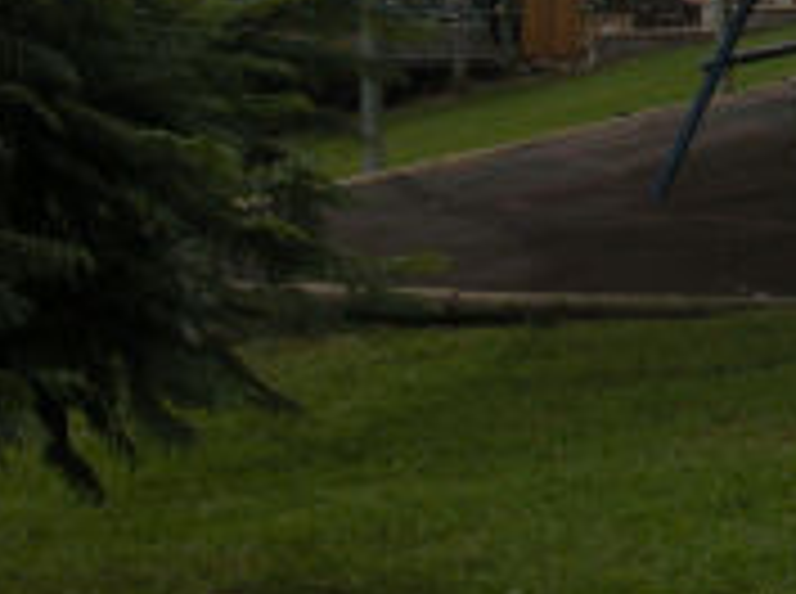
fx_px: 2616
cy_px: -286
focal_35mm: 114
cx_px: 1212
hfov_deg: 15.8
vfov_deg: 12.3
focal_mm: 8.9
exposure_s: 1/344
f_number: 6.3
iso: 100
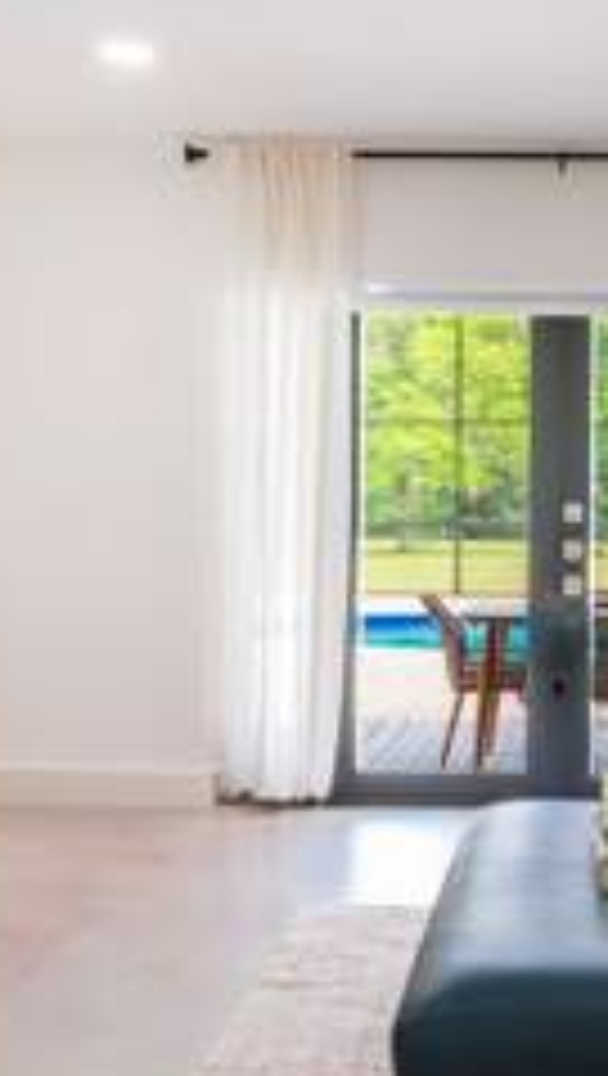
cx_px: 585
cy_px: 533
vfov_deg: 36.1
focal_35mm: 58
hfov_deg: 20.3
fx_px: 1650
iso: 250
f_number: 8
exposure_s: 1/60
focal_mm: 11
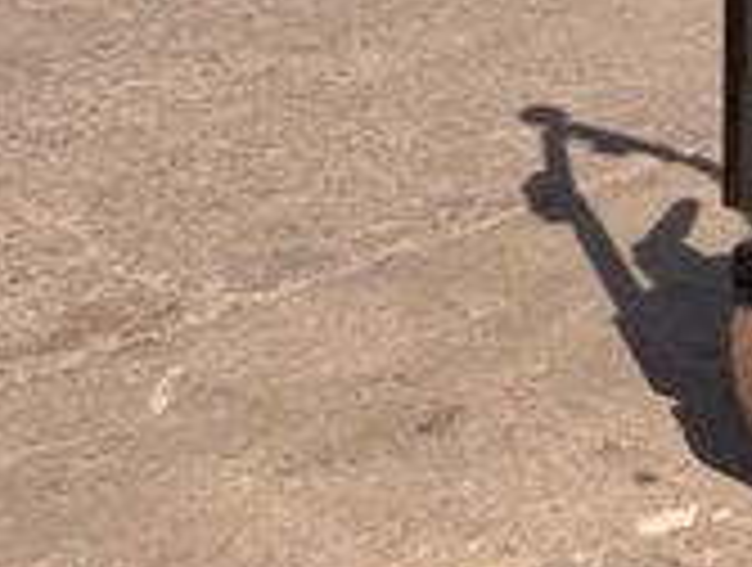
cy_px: -338
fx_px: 1872
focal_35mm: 86
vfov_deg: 15.6
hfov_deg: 19.7
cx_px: 1130
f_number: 1.78
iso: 80
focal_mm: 6.76
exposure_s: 1/5714
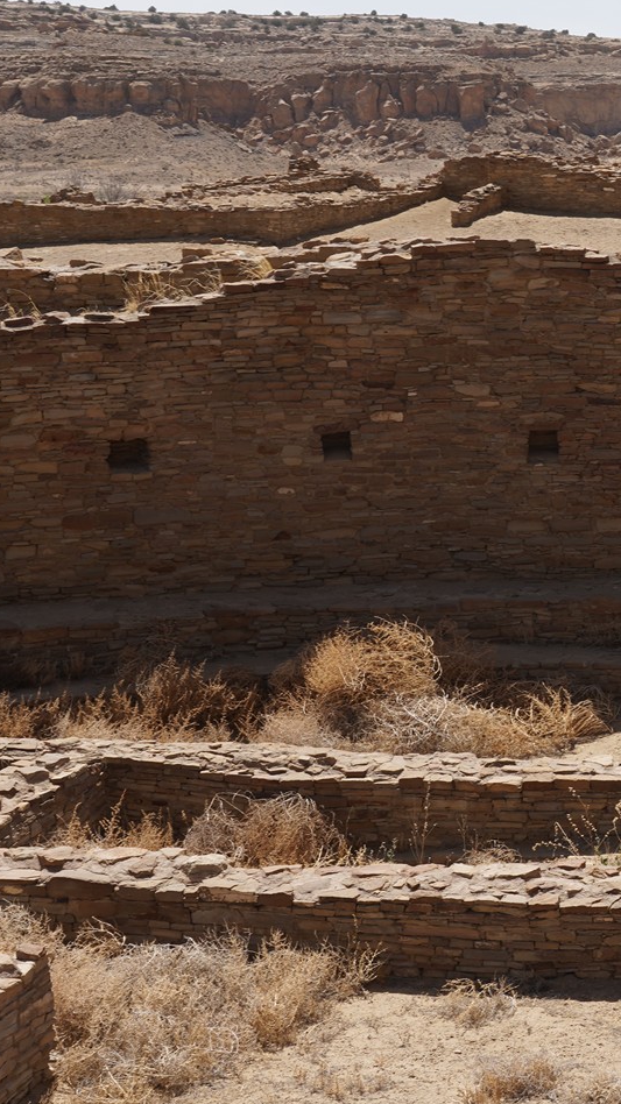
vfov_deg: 25.3
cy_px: 505
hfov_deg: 14.0
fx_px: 2460
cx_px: 743
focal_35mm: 84
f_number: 14
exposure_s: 1/100
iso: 100
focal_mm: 38
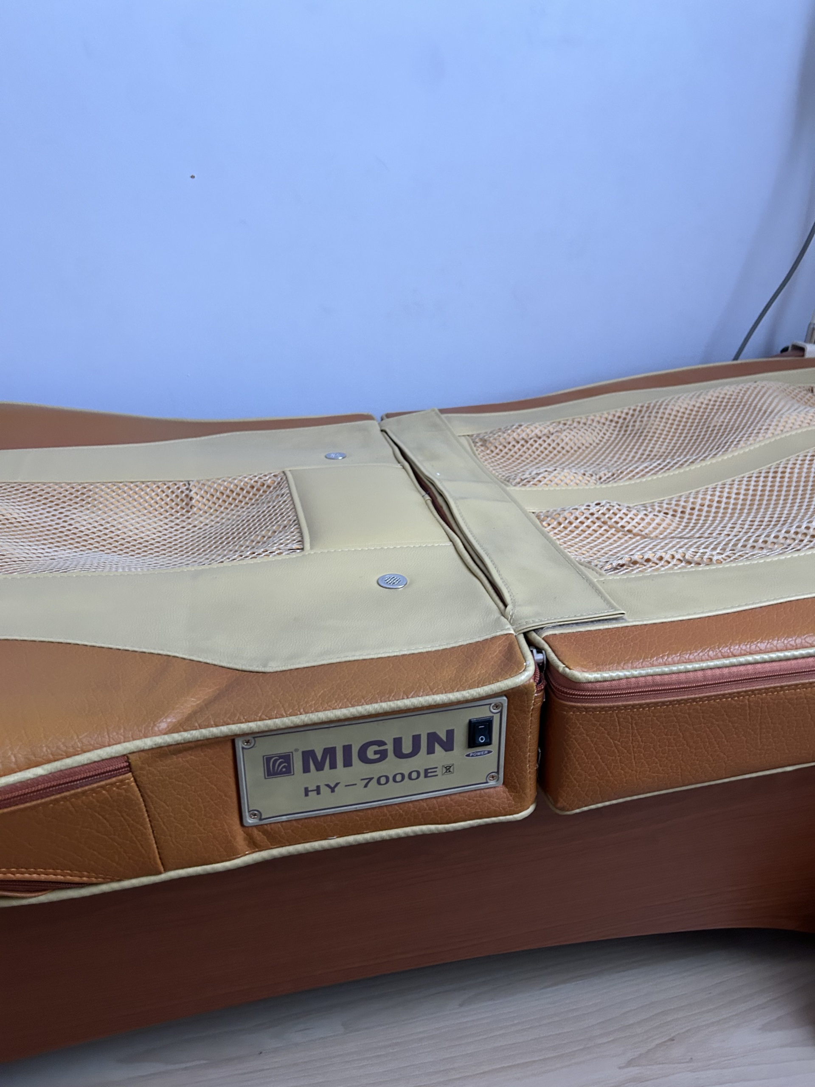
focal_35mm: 26
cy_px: 544
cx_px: 408
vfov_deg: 67.3
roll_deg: +0.2
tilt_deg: -25.3
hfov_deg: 53.1
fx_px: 816
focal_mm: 5.7
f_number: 1.5
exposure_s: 1/60
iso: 320
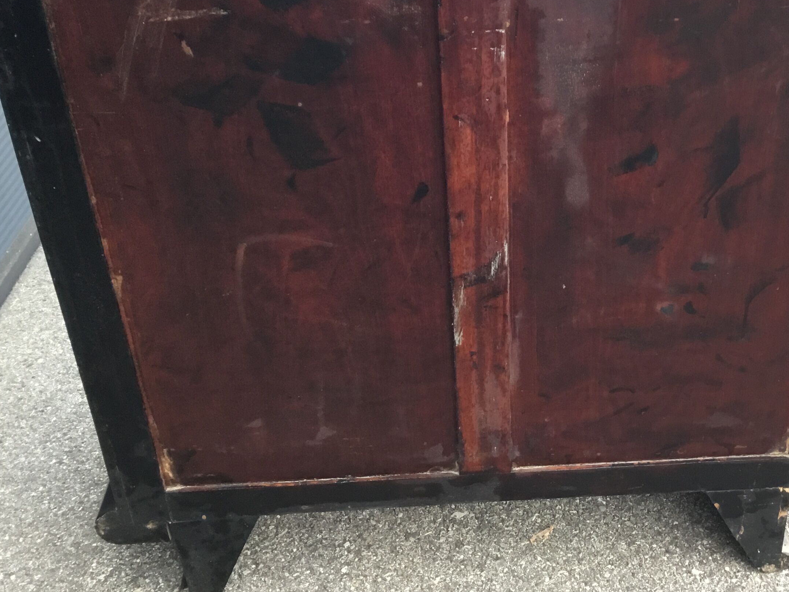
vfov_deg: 30.7
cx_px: 501
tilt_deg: -32.5
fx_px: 1071
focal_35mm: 47
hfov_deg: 40.1
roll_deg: +0.7
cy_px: 209
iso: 160
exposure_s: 1/33
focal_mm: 3.3
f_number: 2.4
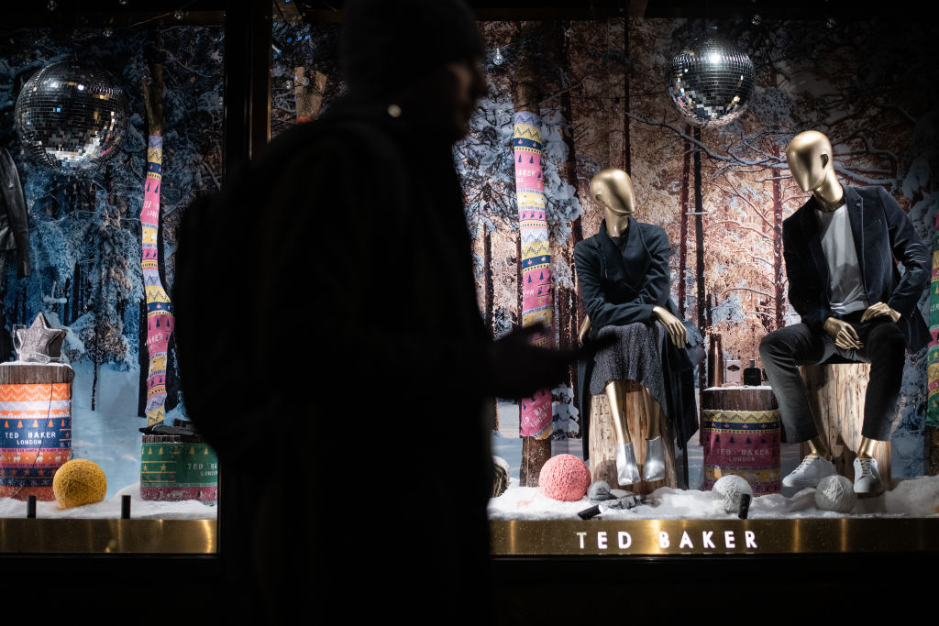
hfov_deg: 39.6
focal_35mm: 50
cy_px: 313
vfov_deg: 27.0
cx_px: 470
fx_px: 1304
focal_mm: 50
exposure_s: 1/1000
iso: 1250
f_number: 1.8
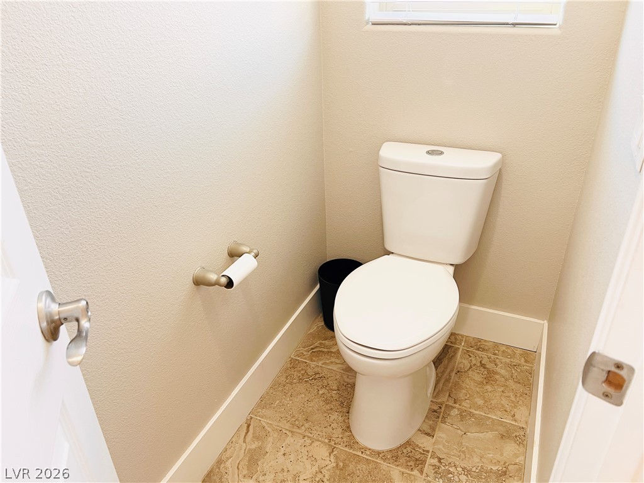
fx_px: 484
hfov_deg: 67.3
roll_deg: +1.7
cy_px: 242
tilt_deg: -30.2
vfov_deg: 53.1
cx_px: 322
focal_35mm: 26
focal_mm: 5.7
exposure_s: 1/60
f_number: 1.5
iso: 100
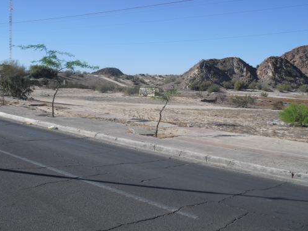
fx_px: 409
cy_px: 108
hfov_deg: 41.2
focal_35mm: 46
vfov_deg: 31.5
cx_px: 135
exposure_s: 1/200
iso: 64
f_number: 7.8
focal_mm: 6.3
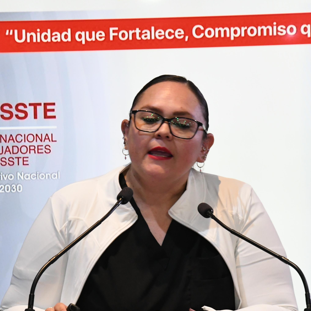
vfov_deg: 7.9
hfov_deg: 7.9
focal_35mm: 222
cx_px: 121
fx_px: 2257
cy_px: 182
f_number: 6.3
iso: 4000
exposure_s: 1/60
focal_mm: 85
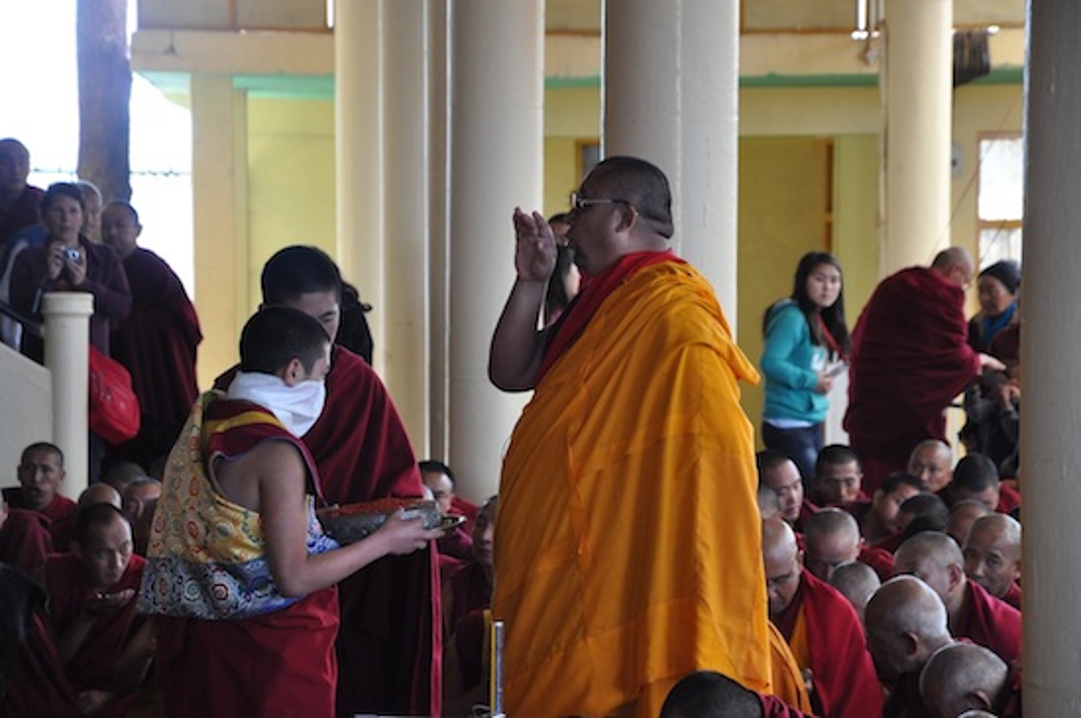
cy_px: 359
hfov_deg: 13.1
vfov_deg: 8.7
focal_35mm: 158
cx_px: 540
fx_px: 4722
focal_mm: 105
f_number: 5.6
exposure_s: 1/100
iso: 1250
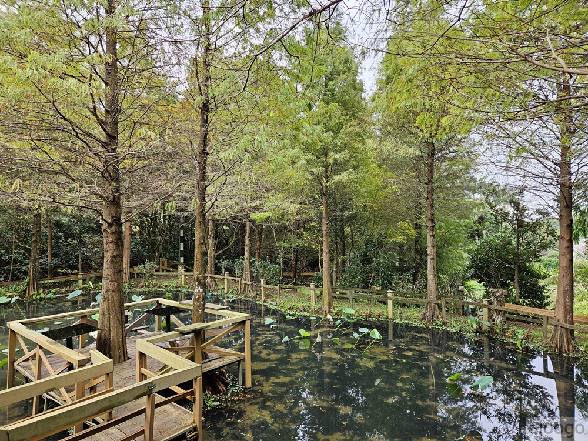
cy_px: 220
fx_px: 391
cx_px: 294
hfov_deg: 73.9
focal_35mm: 23
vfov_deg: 58.9
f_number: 1.8
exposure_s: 1/180
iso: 100
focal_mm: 5.4
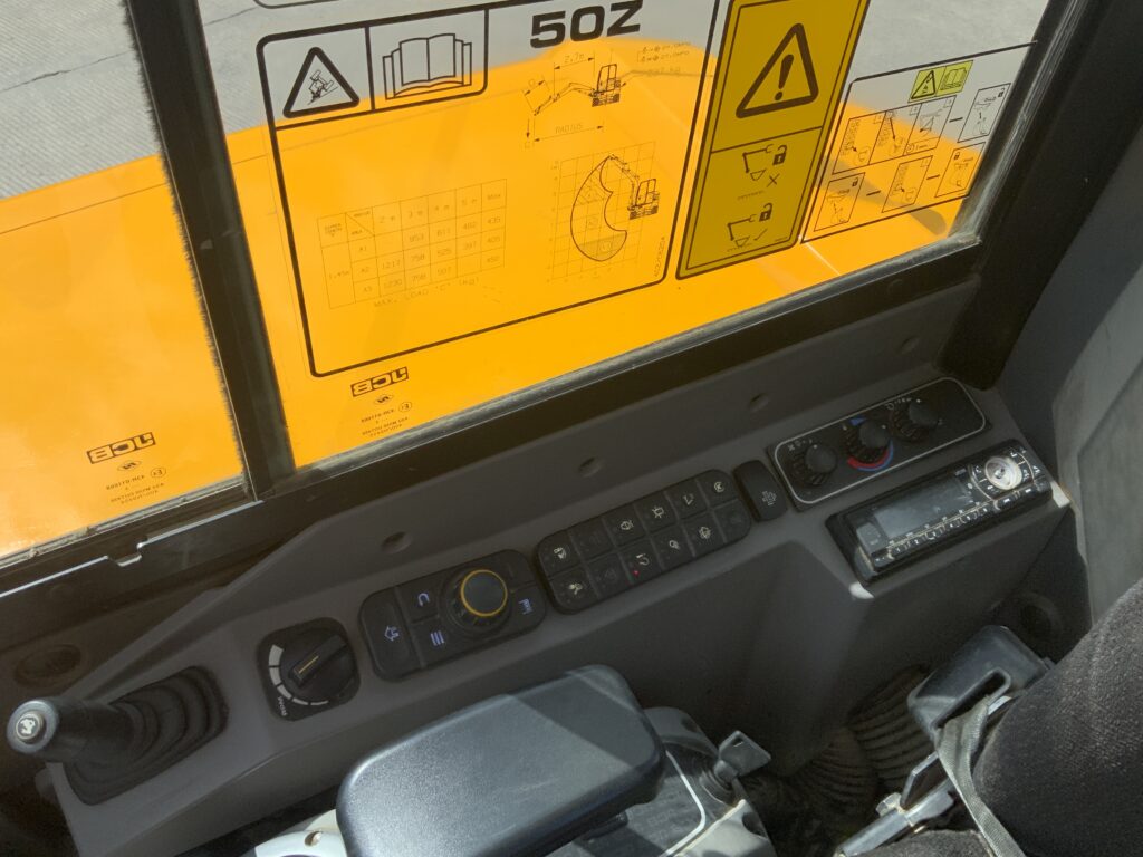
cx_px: 572
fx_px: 958
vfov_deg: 48.2
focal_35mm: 29
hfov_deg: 61.7
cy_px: 428
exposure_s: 1/1984
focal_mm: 3
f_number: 1.8
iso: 16
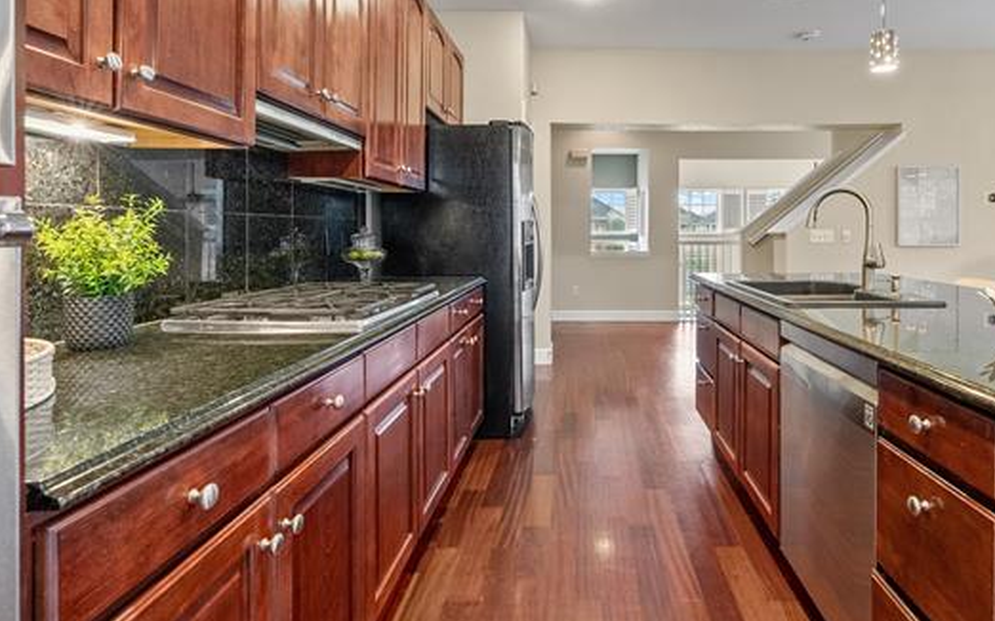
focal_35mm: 20
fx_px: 542
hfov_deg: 84.1
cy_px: 250
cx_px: 595
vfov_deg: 59.2
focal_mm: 16
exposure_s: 1/4
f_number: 7.1
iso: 640
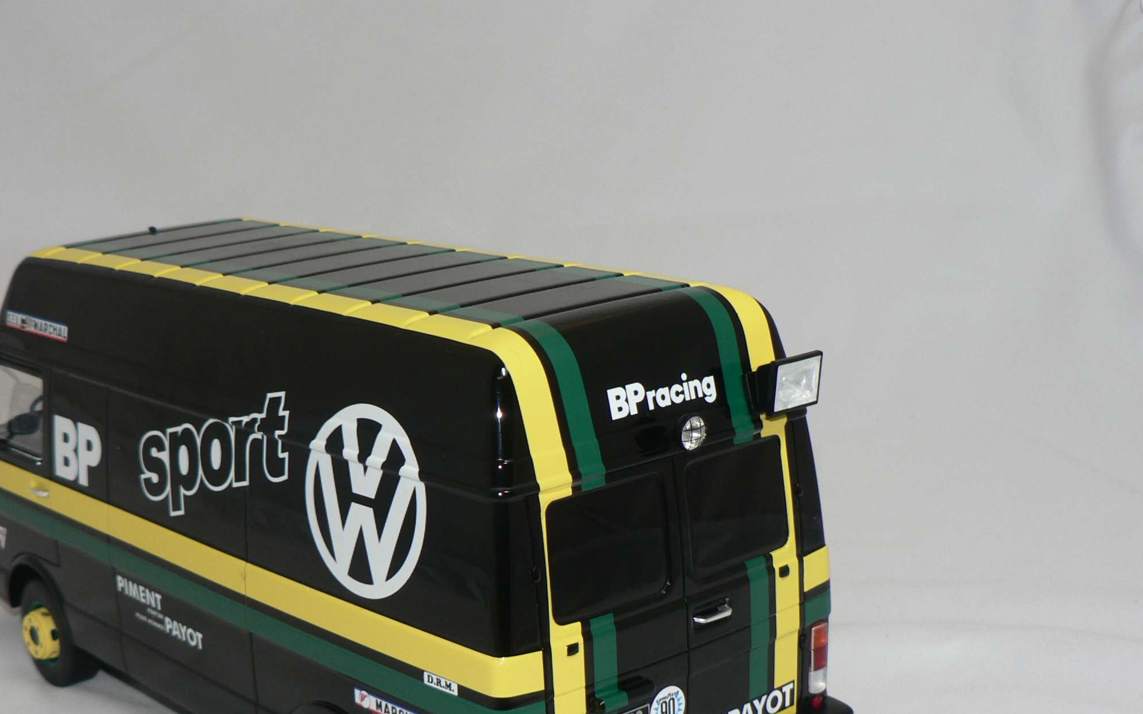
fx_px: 1776
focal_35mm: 57
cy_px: 517
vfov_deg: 22.6
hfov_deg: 35.5
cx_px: 441
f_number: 2.8
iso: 80
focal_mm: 6.9
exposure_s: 1/60
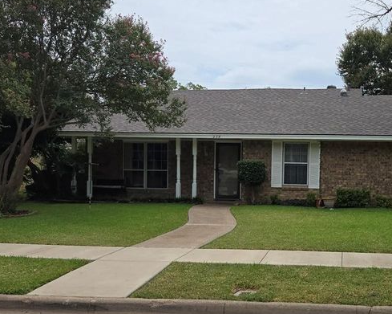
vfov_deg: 32.0
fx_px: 545
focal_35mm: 47
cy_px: 181
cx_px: 265
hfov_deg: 39.0
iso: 25
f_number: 1.8
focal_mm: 5.4
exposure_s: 1/2614
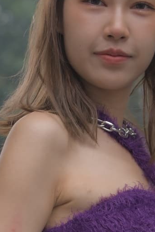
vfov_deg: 8.3
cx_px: 69
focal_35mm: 244
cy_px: 320
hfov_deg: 5.6
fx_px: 1576
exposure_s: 1/800
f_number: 4
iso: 450
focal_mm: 70
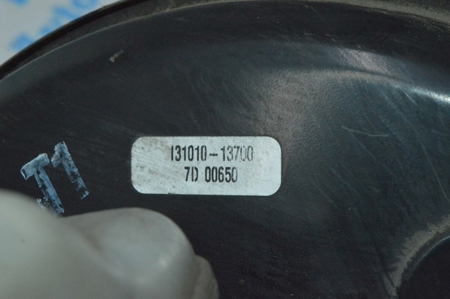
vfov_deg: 16.5
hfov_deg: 24.6
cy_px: 150
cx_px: 225
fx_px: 1030
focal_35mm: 82
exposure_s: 1/200
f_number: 16
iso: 5600
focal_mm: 55
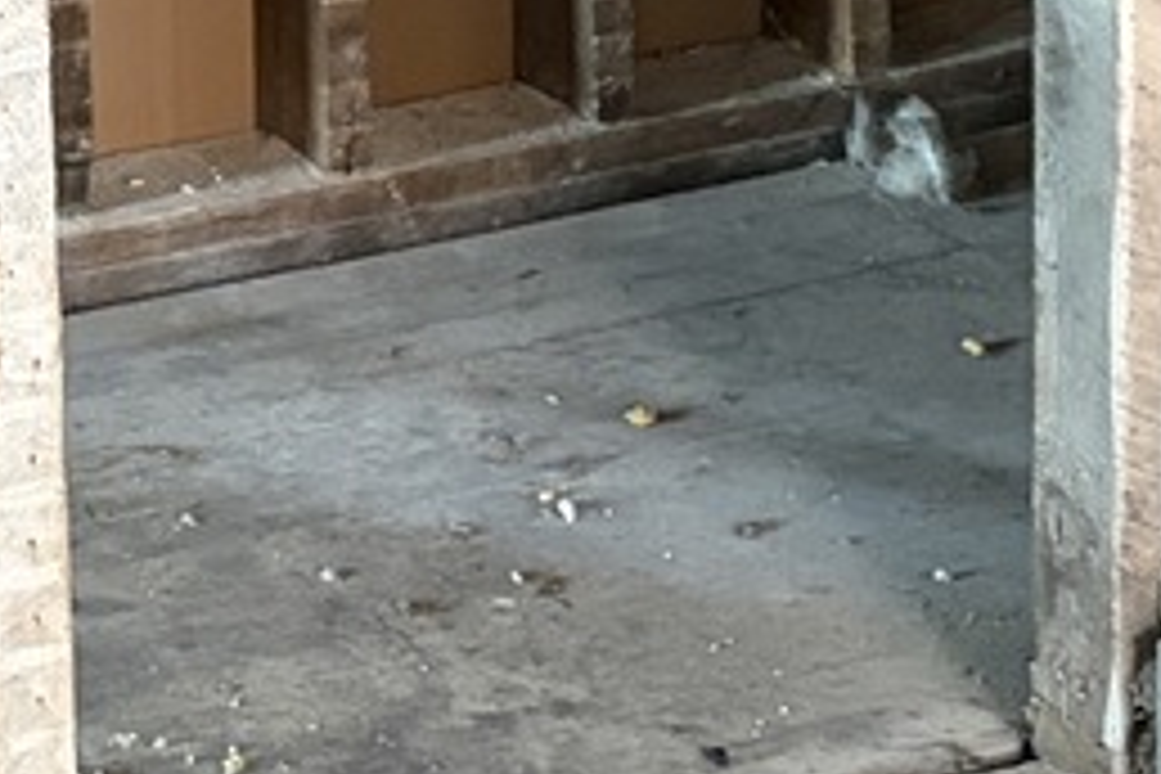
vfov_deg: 8.5
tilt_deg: -8.9
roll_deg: +4.8
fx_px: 4869
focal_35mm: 151
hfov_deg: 12.9
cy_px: -886
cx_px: -590
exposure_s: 1/60
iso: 500
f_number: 1.6
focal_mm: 5.96
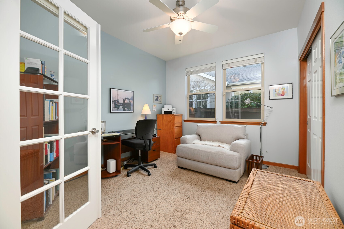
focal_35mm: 14
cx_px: 172
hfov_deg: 104.3
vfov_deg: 81.1
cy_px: 114
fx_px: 134
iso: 125
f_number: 7.1
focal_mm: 14
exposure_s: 1/30
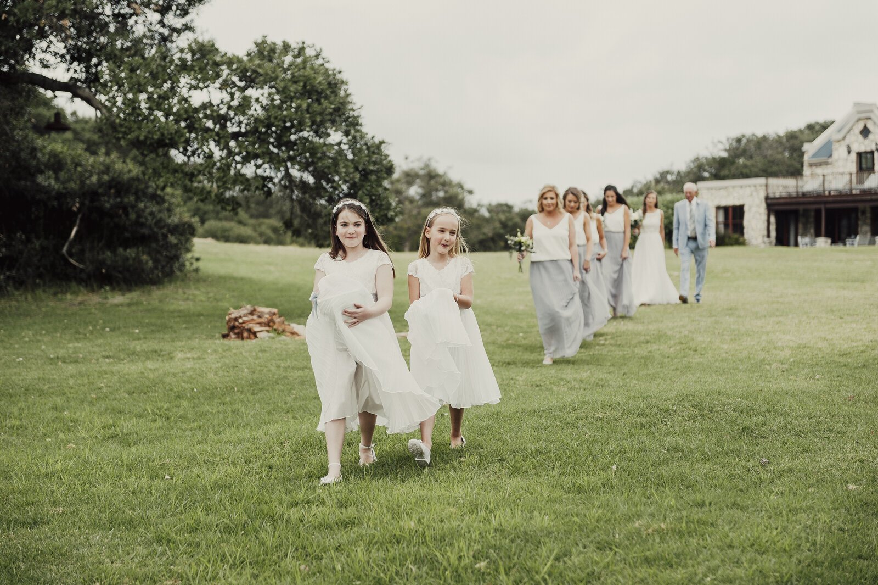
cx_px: 439
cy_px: 292
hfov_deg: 28.9
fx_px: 1706
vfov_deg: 19.4
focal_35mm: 70
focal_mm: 70
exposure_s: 1/1000
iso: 200
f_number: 2.8
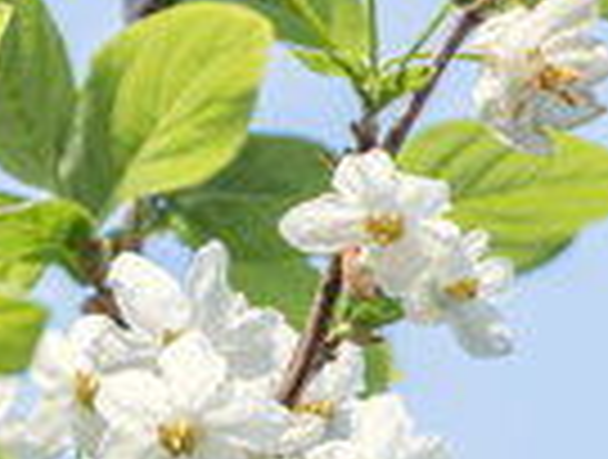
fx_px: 37512
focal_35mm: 2130
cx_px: -41
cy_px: 202
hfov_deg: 0.9
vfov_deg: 0.7
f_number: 6.7
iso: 200
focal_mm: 300
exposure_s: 1/640
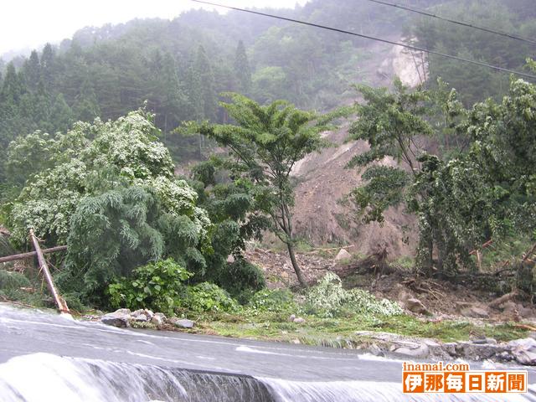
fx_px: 542
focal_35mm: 35
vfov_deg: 40.7
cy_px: 201
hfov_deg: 52.6
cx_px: 268
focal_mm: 8.9
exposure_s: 1/32.4
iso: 50
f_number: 2.8
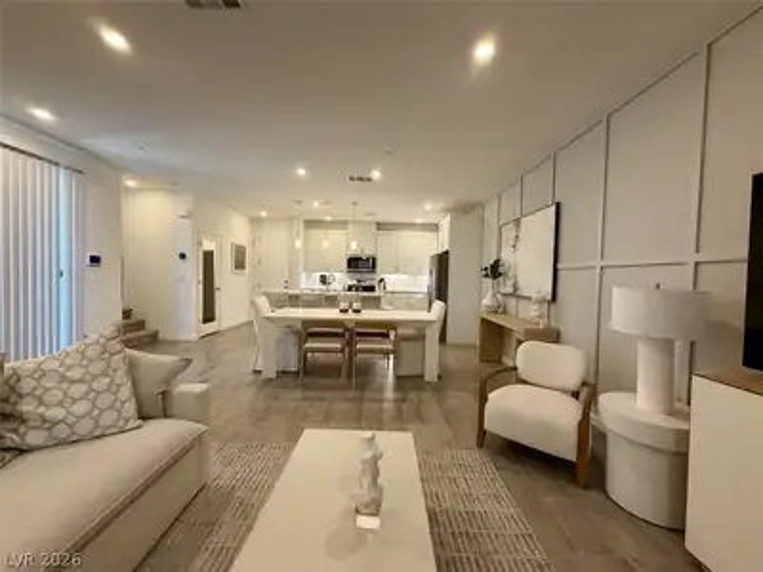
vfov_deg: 85.7
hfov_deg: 102.1
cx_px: 382
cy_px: 286
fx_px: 309
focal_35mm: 14
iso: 200
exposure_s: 1/60
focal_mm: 2.22
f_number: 2.2
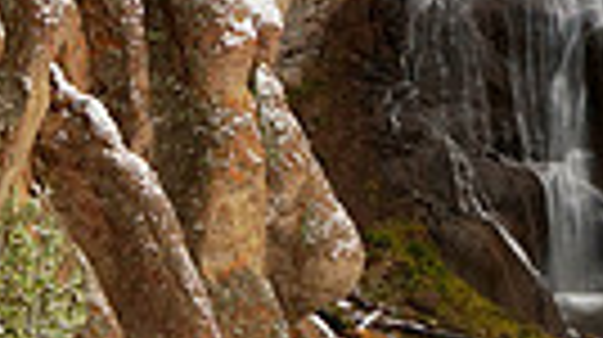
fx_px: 3258
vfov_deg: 5.9
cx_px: 742
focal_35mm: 204
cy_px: 47
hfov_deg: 10.4
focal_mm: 30
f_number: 14
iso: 100
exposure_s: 1/4
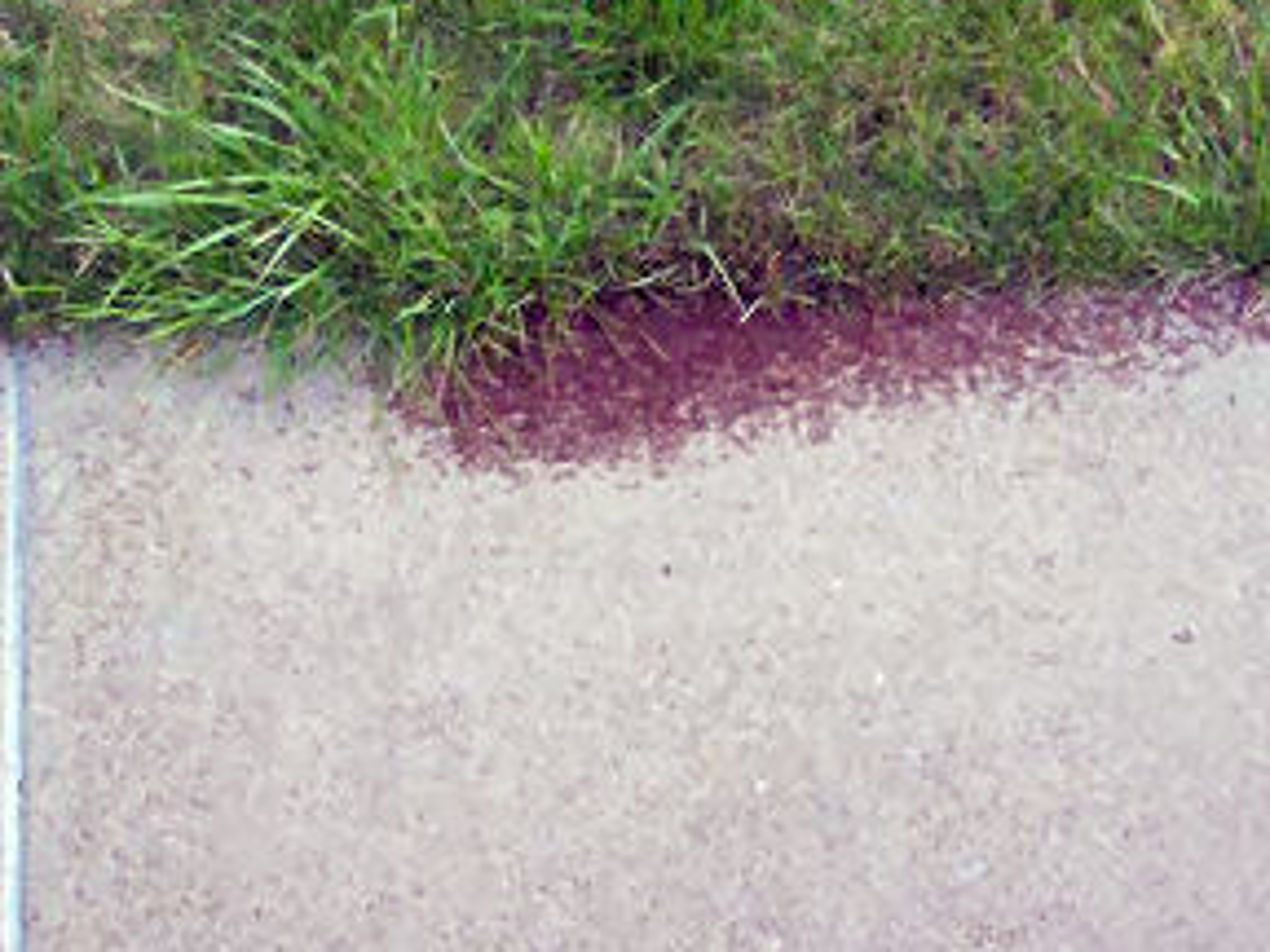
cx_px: 620
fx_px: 2055
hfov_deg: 34.3
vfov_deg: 26.0
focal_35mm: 56
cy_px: 317
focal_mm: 8
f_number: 2.8
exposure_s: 1/180
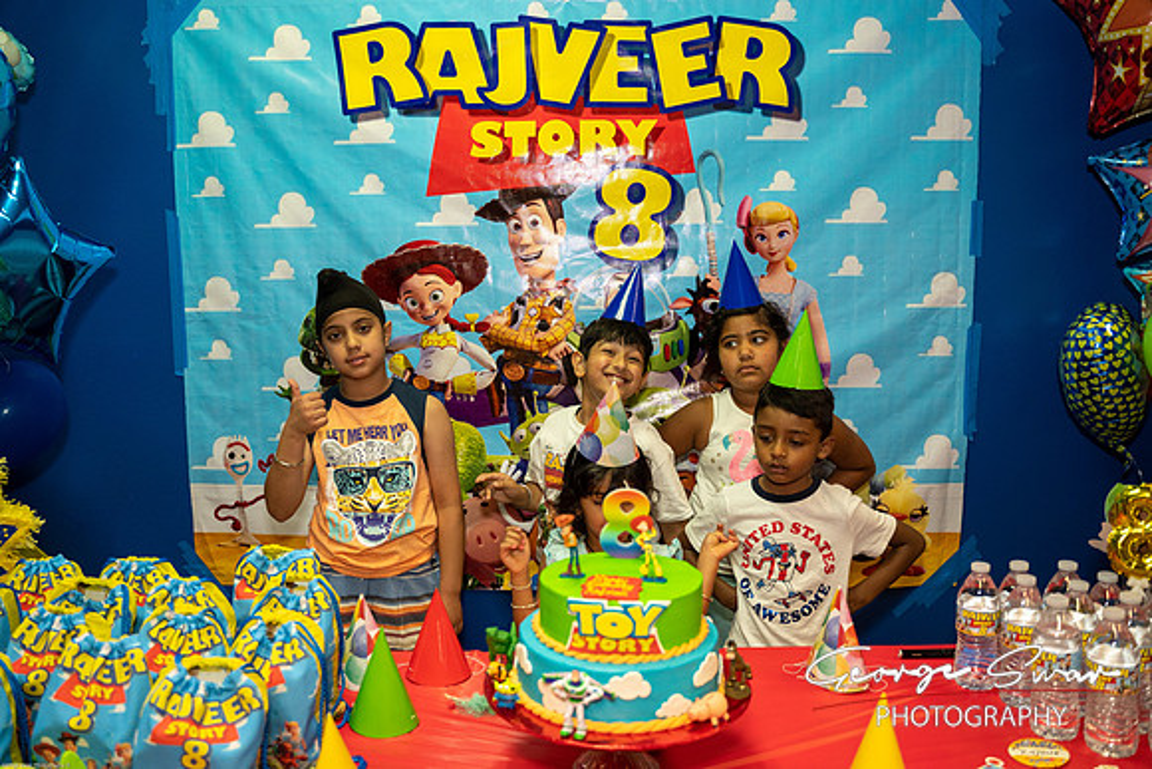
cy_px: 384
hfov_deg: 65.5
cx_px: 576
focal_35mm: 28
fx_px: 896
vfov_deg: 46.4
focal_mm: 28
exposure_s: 1/200
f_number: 2.8
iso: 2000
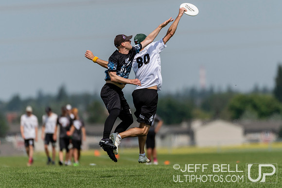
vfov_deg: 1.9
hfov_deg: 2.8
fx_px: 5750
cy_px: 73
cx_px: 155
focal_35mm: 734
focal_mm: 400
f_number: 4
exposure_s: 1/2000
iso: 100
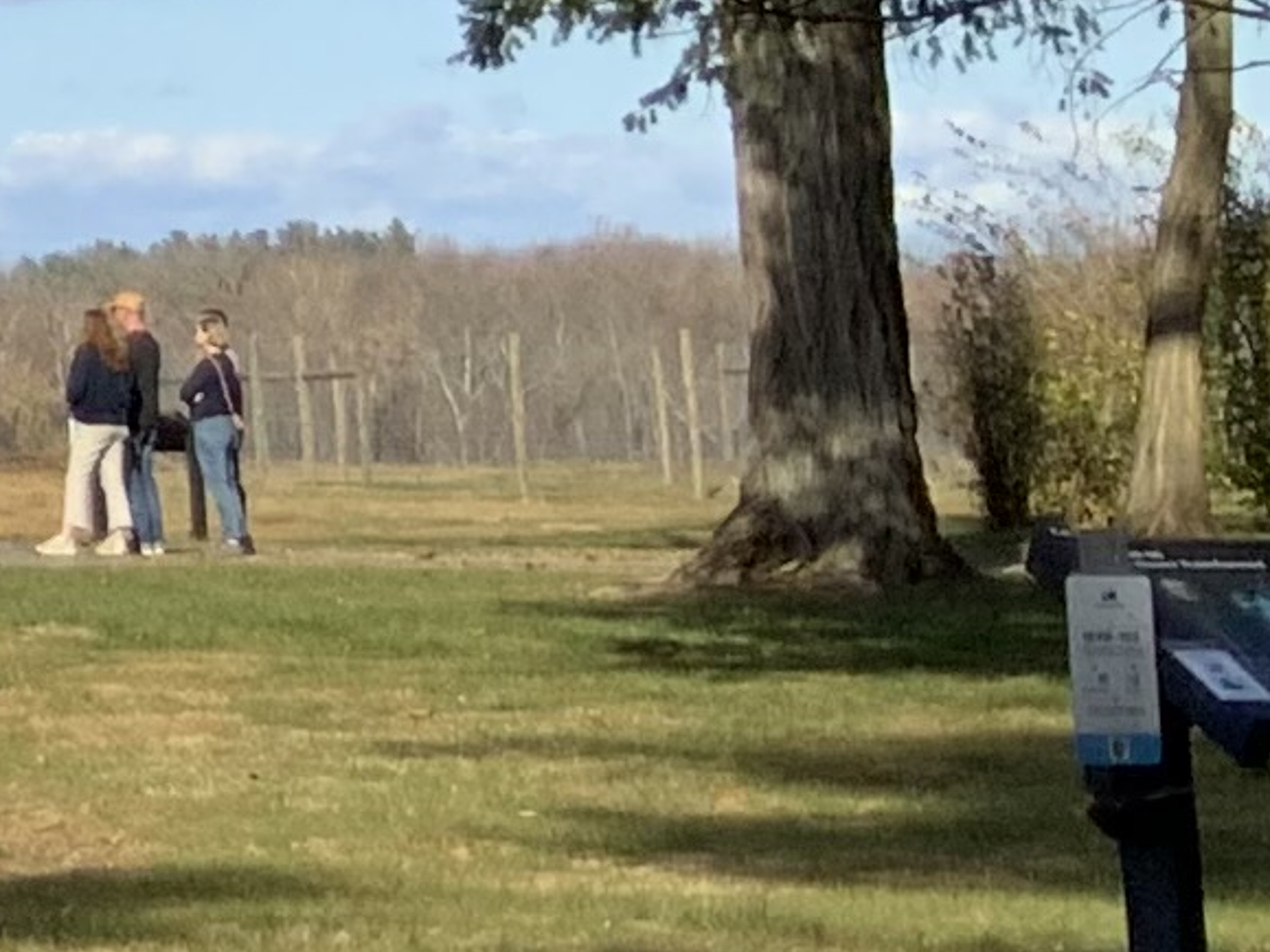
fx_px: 7409
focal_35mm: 202
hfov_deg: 8.1
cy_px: -750
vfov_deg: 7.2
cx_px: -2726
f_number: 1.8
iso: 16
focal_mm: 3
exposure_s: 1/2141
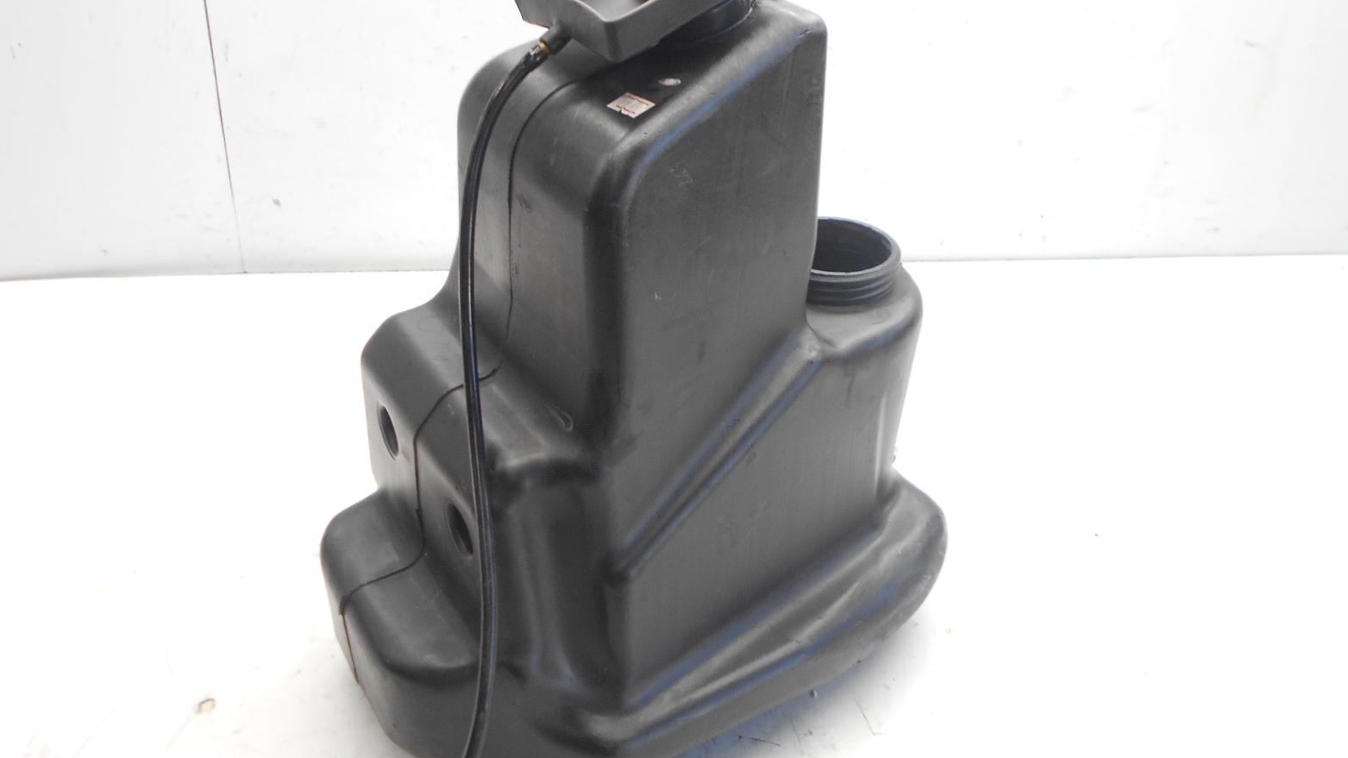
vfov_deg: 40.2
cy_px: 360
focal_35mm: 29
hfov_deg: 66.1
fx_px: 1037
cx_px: 668
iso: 125
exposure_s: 1/30
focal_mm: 4.6
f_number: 3.2
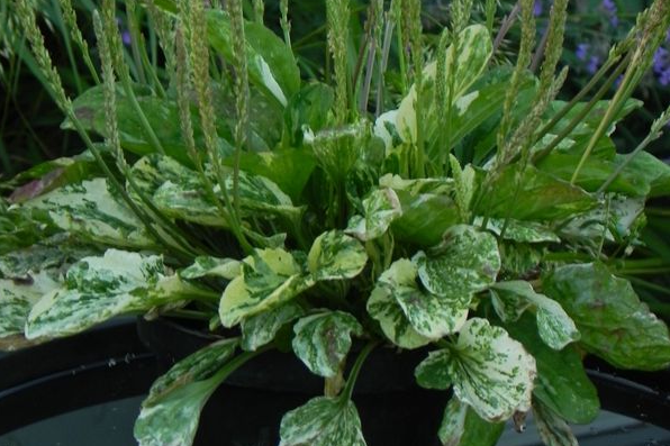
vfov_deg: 5.3
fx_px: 4781
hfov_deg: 8.0
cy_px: 119
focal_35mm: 257
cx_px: 334
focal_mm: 32.7
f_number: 5
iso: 160
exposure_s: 1/13
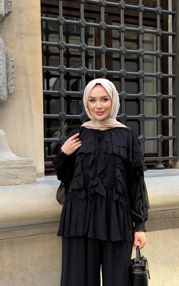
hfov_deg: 24.9
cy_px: 143
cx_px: 91
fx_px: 406
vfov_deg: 38.9
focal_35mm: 52
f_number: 1.78
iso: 64
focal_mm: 6.76
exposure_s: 1/246
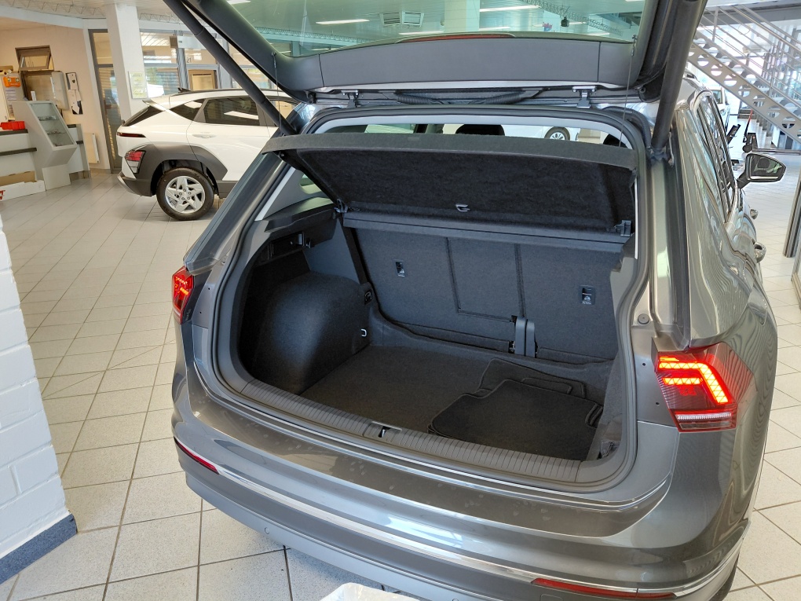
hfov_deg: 69.4
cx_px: 400
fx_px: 578
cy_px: 300
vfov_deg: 54.9
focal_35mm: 25
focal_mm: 4.69
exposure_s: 1/60
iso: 200
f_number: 1.8
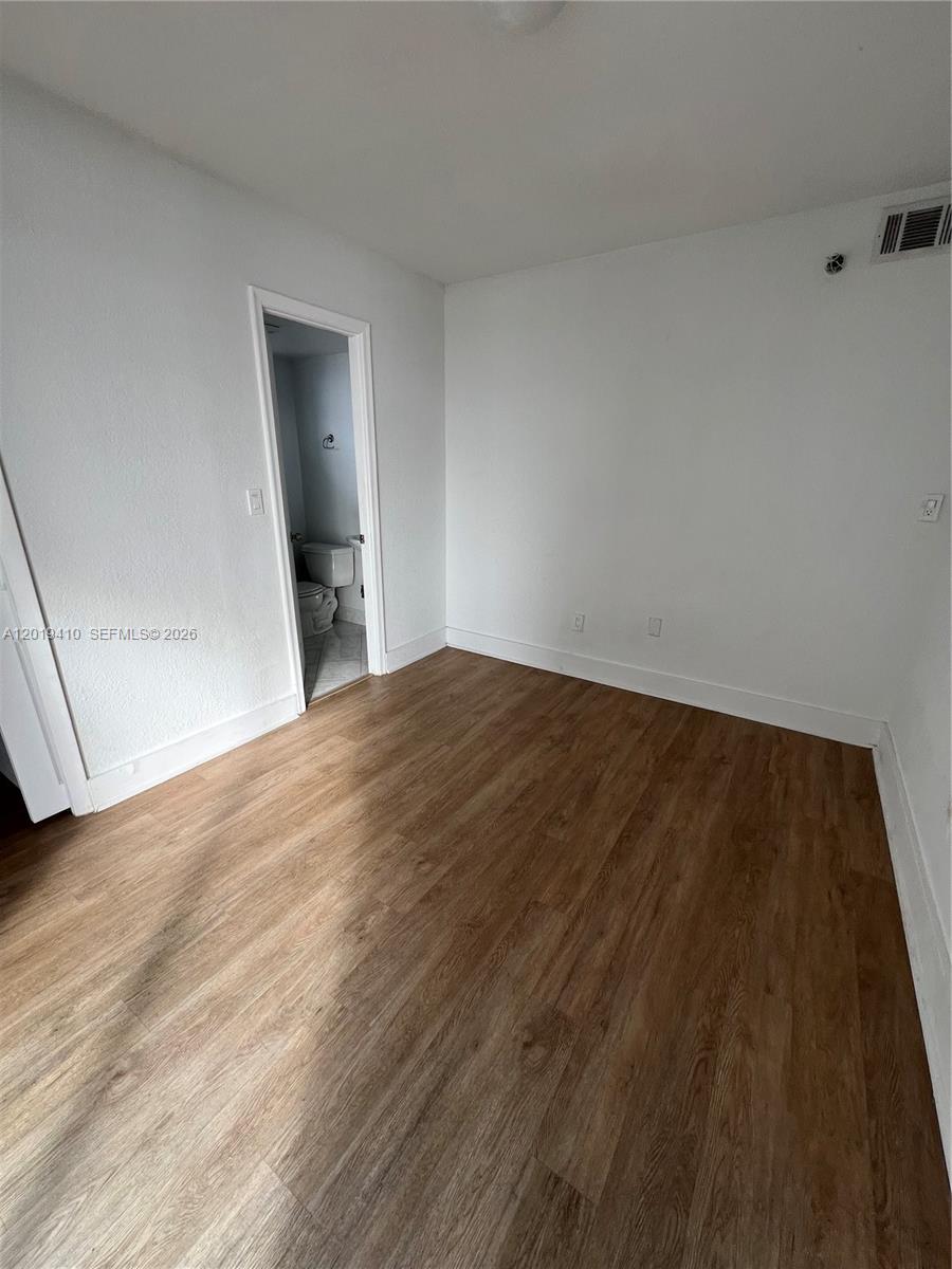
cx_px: 476
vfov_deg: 106.2
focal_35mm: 13
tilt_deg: -15.5
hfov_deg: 89.9
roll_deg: +1.0
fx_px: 477
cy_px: 634
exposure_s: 1/150
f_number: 1.8
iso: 32
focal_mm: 1.57
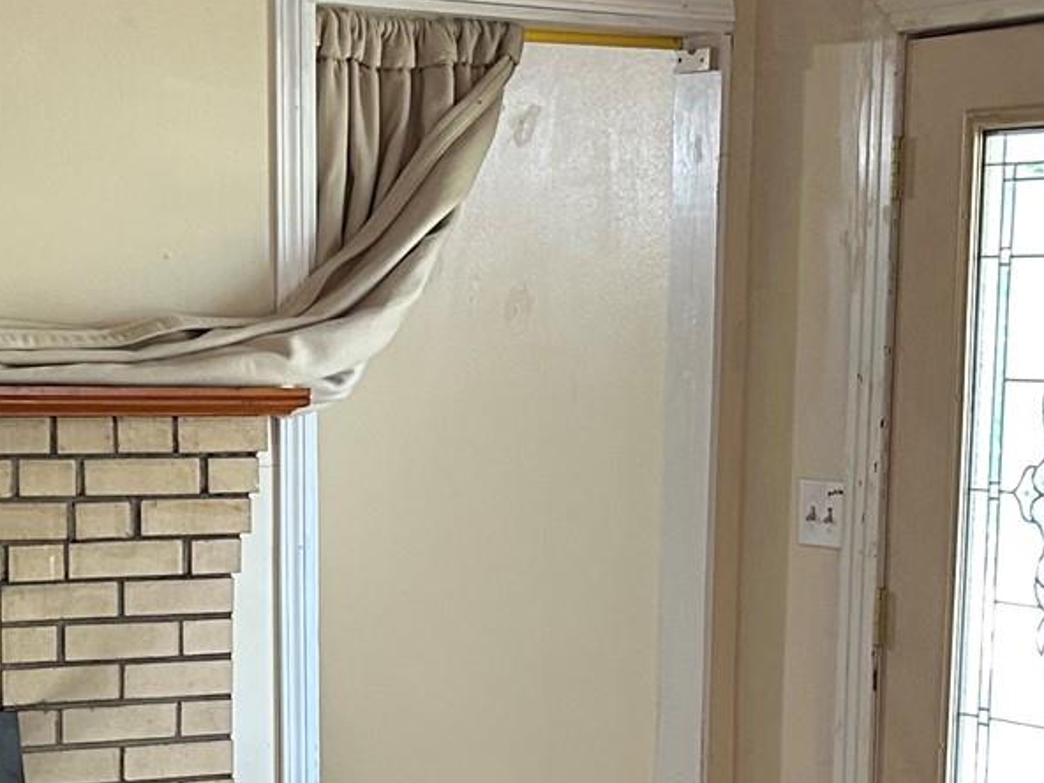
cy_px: 769
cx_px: 510
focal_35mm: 90
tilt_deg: -10.3
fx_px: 2714
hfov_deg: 21.8
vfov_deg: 16.1
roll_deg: -0.3
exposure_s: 1/60
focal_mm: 5.7
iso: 250
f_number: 1.5
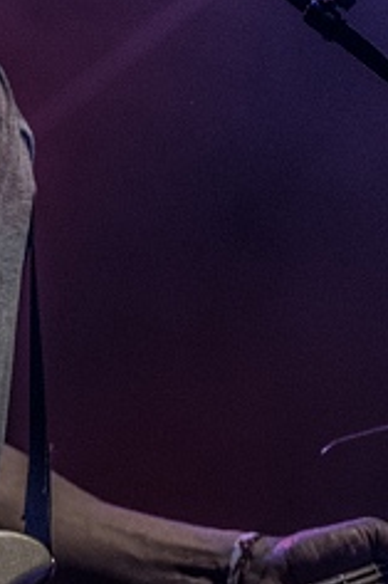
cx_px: -44
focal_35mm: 321
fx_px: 5197
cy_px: 312
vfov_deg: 6.4
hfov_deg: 4.3
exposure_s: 1/100
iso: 1600
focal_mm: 70
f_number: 2.8
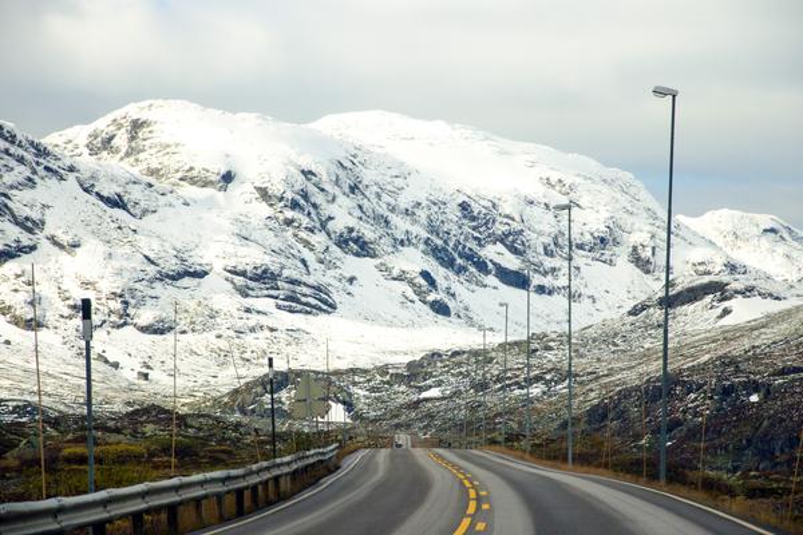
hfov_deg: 13.0
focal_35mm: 158
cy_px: 268
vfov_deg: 8.7
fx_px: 3513
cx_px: 402
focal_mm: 105
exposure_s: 1/1600
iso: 400
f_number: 6.3
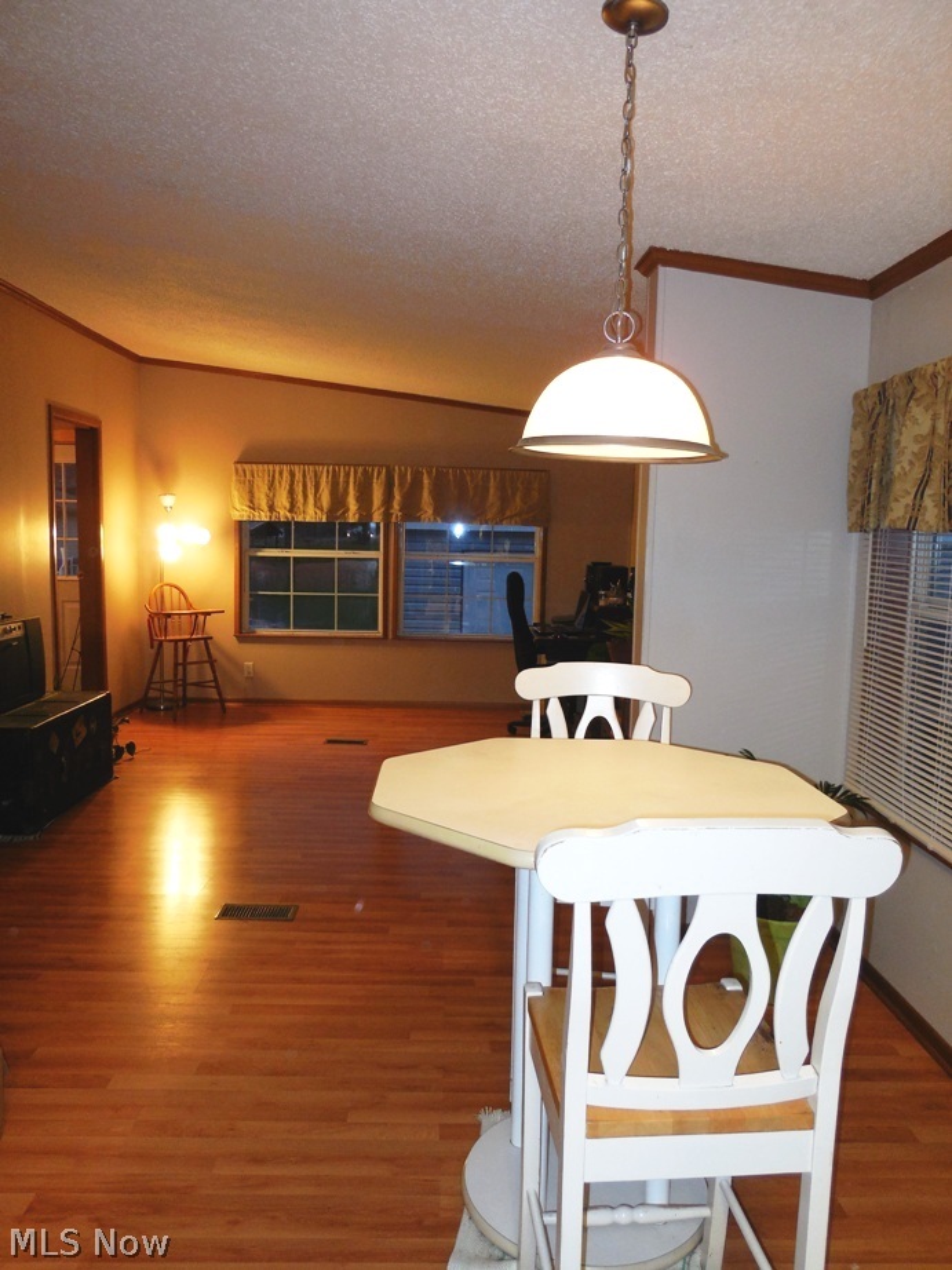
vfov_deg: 69.4
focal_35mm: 25
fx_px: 917
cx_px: 476
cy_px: 635
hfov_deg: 54.9
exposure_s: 1/25
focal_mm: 4.5
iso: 200
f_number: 3.1
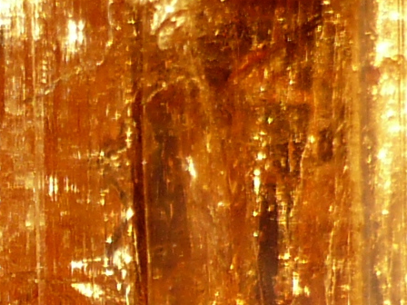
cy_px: 509
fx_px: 2587
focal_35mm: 220
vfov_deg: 6.6
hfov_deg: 8.9
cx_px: 3
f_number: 2.8
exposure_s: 1/200
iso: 100
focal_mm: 5.8
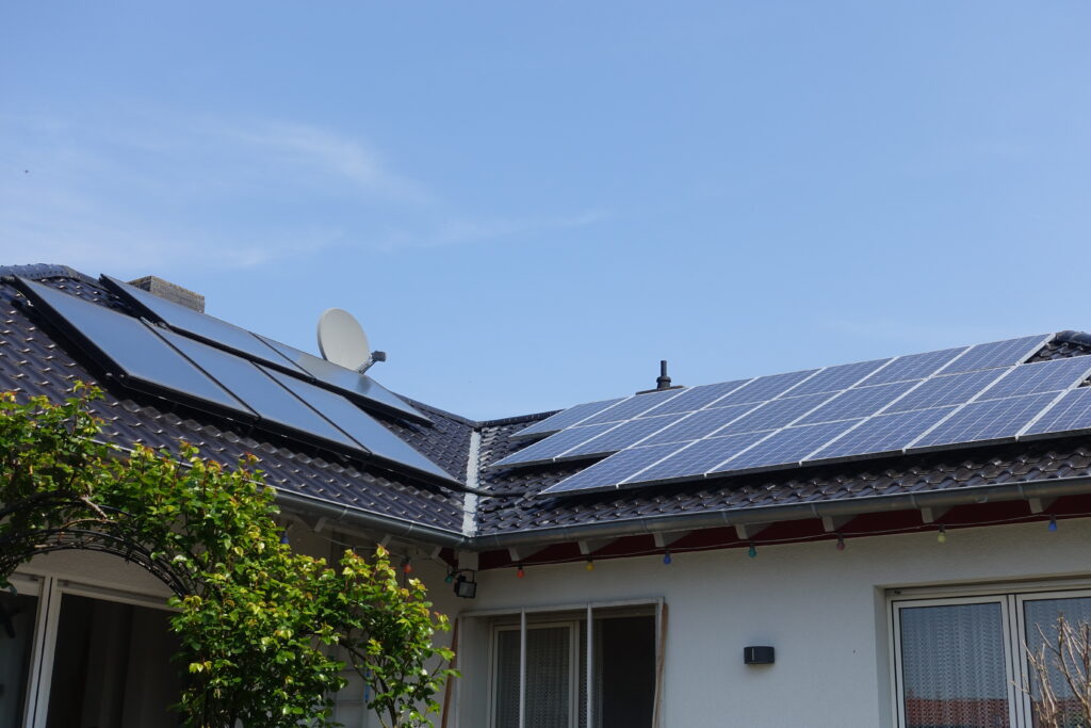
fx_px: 1455
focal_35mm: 48
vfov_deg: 28.1
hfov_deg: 41.1
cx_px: 546
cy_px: 364
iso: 125
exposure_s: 1/500
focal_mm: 17.49
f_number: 5.6
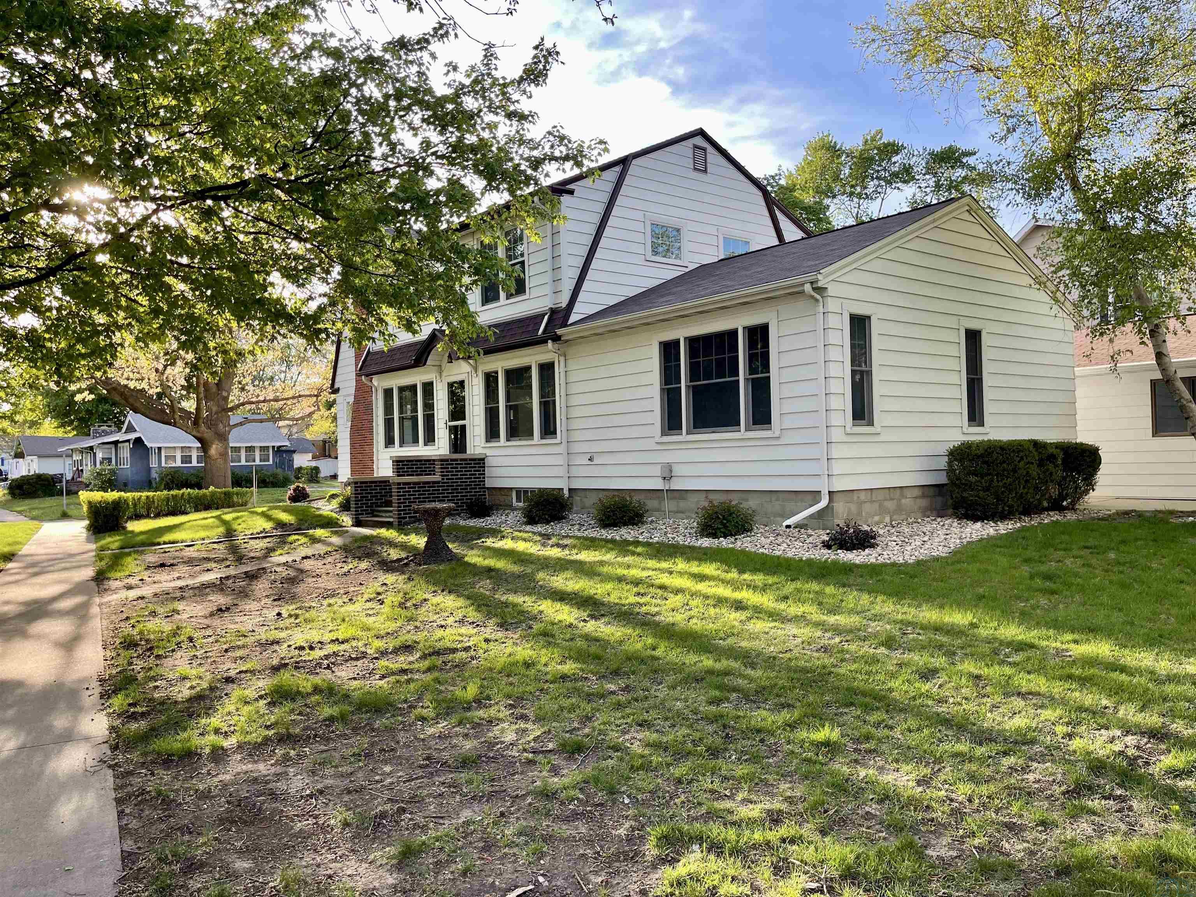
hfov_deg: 69.4
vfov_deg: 54.9
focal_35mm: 25
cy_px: 448
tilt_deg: +0.1
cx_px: 598
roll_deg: +1.1
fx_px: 864
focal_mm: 5.1
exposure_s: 1/341
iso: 32
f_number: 1.6
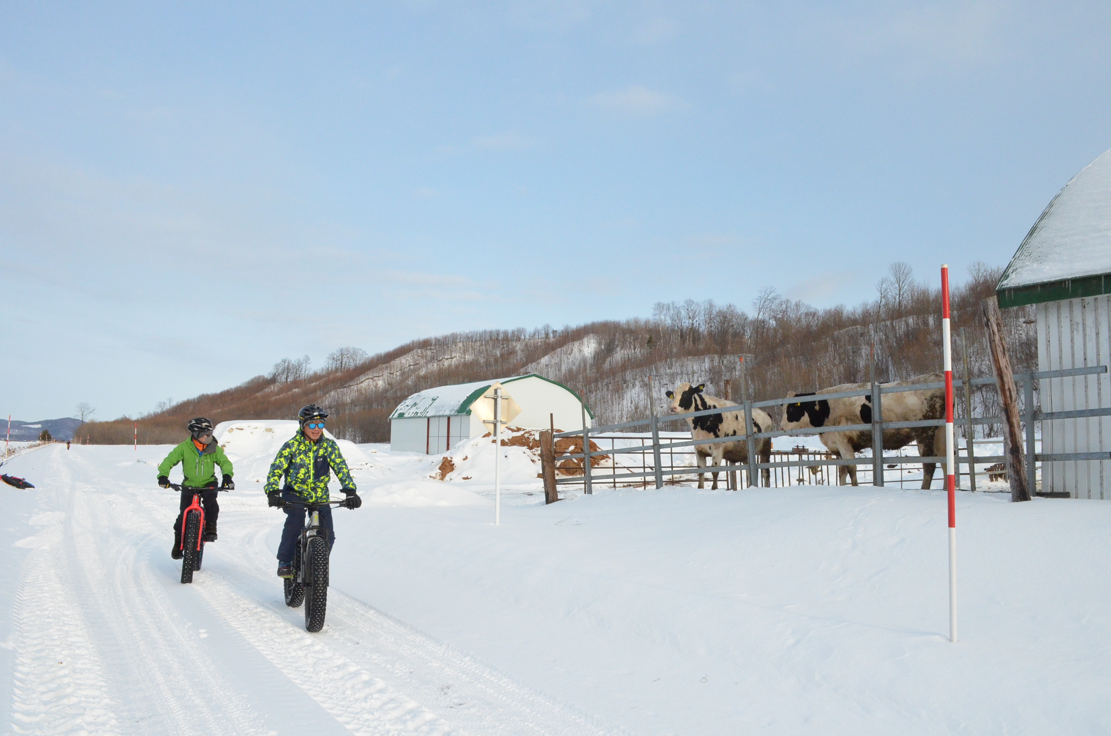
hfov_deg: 67.5
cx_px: 556
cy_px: 368
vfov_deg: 47.7
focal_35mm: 27
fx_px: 832
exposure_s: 1/1600
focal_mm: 18
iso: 2500
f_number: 11
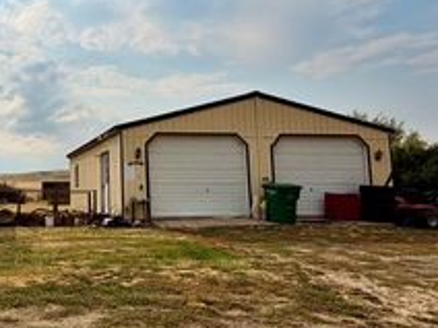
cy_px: 145
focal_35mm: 33
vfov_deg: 42.9
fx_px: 418
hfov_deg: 48.8
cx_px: 35
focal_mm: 2.22
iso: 20
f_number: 2.2
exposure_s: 1/3289
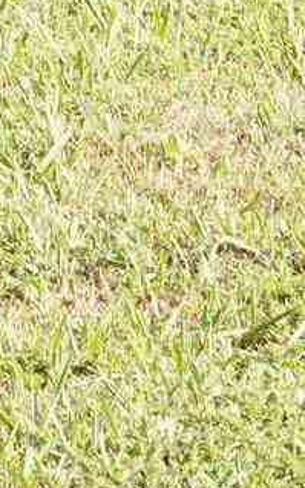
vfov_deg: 4.6
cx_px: -233
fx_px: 5886
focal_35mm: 443
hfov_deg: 3.0
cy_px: -609
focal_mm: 30
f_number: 5.6
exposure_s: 1/125
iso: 100
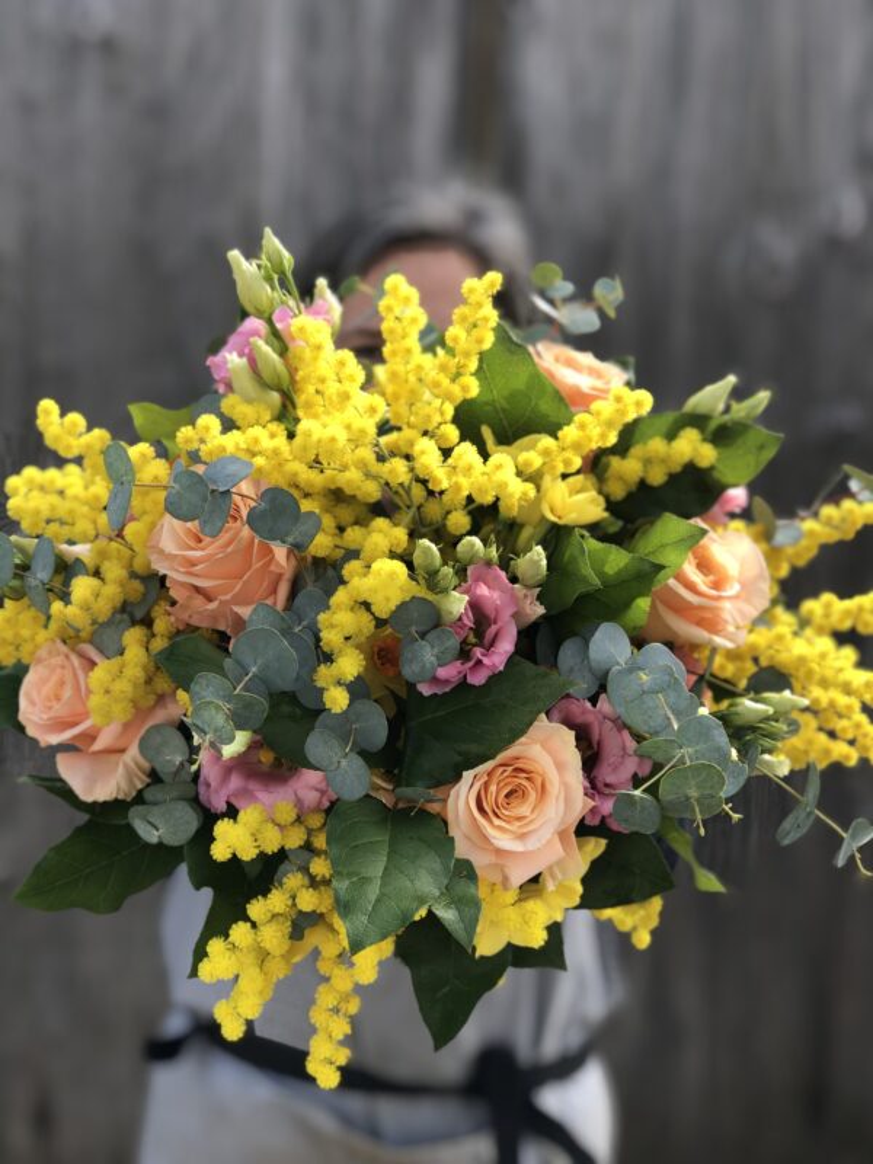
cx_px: 436
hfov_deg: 25.7
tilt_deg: -11.4
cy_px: 582
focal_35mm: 57
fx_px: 1917
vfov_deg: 33.8
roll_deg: -1.7
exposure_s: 1/152
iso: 20
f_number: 2.8
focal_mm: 6.6
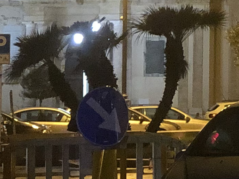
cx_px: 419
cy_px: -98
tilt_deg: +4.8
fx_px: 2093
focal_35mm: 303
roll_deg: +0.7
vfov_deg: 4.9
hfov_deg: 6.4
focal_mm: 6
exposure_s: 1/14
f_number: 2.4
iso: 160
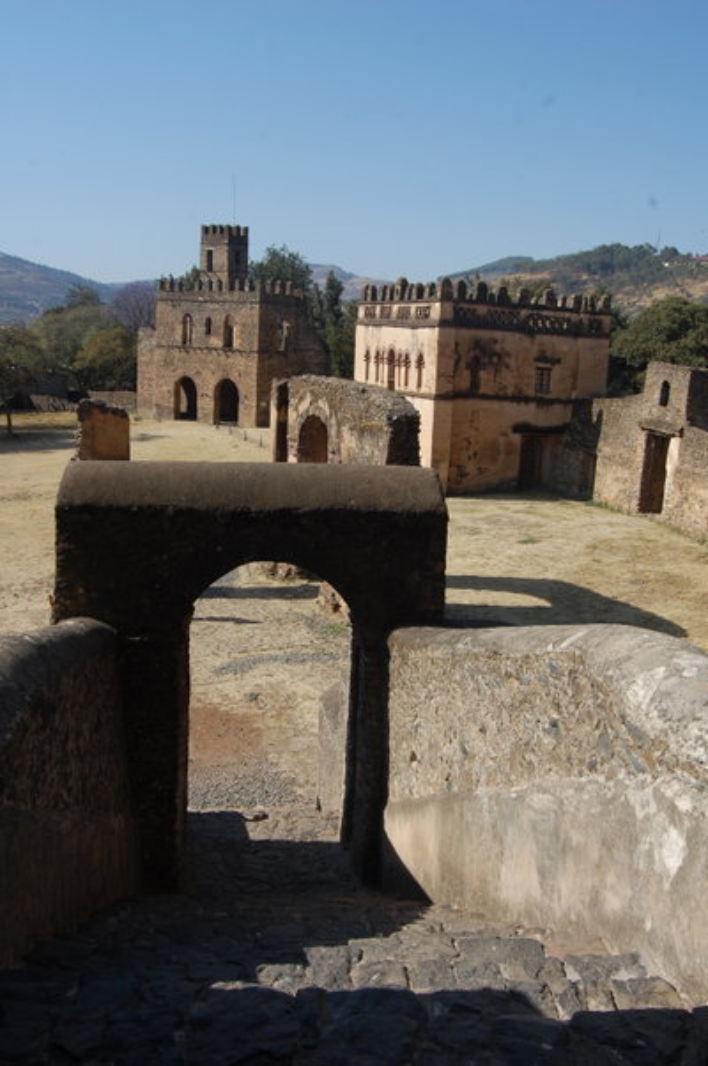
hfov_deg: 39.9
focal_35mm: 33
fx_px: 976
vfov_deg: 57.3
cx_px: 354
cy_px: 533
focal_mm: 22
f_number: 8
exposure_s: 1/250
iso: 200
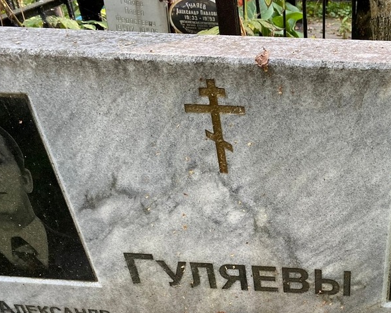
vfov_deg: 33.5
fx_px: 509
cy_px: 233
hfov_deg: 39.6
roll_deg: -0.4
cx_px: 335
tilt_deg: -35.0
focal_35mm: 44
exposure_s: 1/107
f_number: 1.8
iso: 125
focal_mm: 4.25
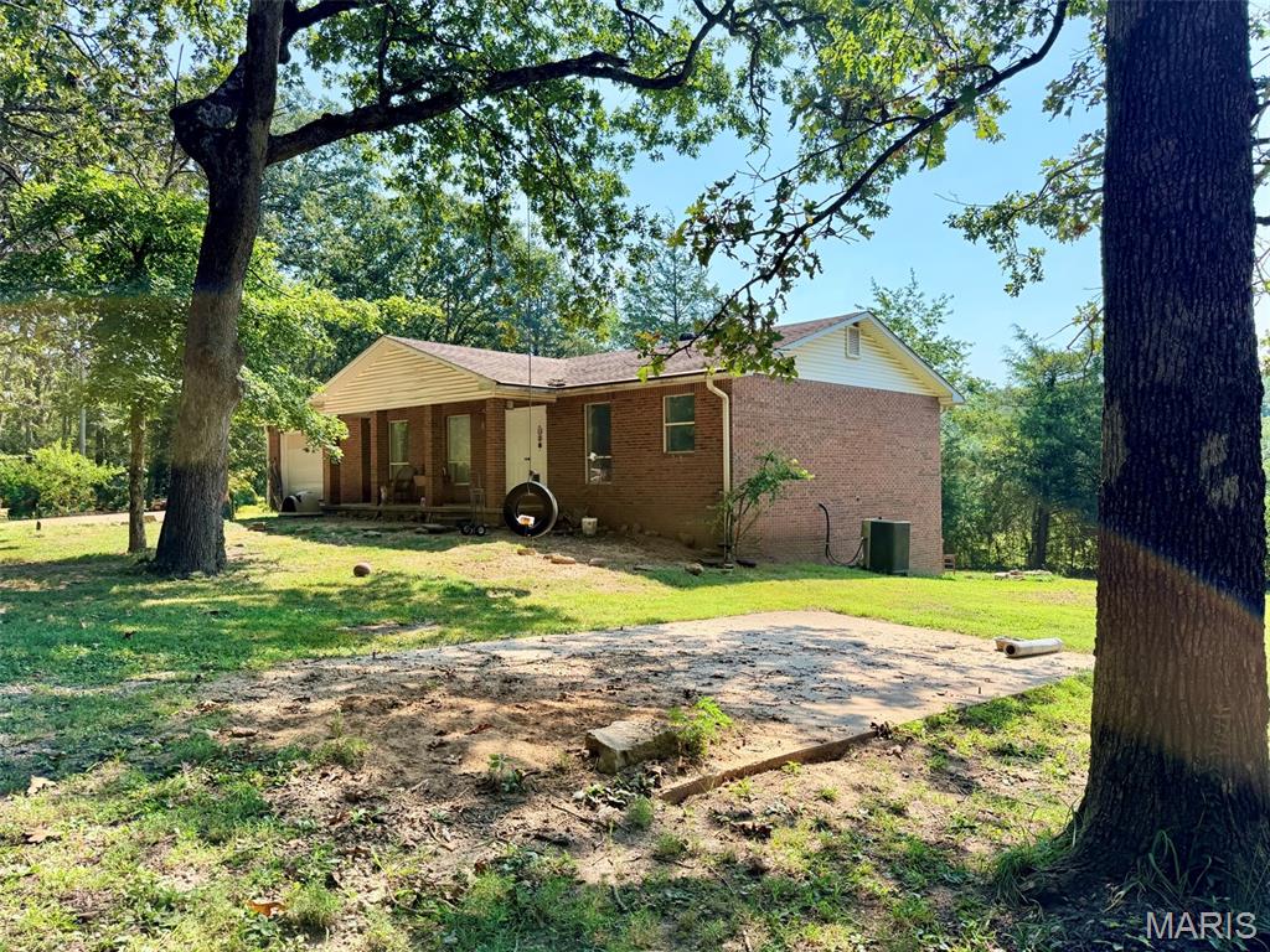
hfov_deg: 71.6
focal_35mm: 24
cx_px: 635
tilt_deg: -2.3
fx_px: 881
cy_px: 476
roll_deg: +1.4
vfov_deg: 56.8
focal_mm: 6.76
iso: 100
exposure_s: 1/2000
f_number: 1.78
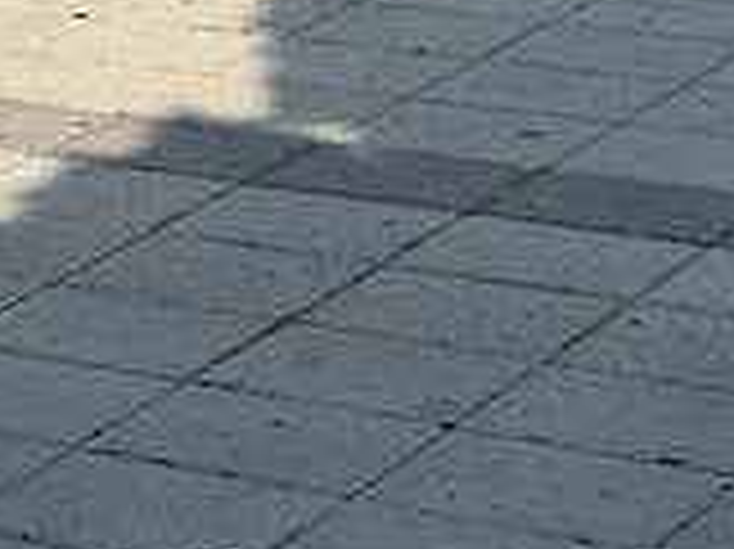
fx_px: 3750
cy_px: -428
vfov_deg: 8.1
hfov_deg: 11.2
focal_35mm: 177
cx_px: 257
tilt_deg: -7.3
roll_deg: +1.7
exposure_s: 1/3096
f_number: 1.78
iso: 64
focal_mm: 6.76
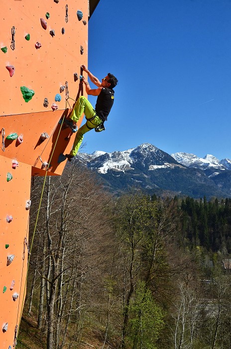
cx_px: 116
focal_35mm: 33
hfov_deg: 39.8
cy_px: 174
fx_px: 319
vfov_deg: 57.3
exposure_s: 1/500
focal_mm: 22
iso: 320
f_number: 11
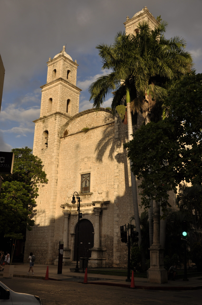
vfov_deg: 51.3
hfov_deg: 35.4
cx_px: 101
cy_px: 152
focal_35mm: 38
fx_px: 316
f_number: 5.6
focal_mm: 25
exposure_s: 1/750
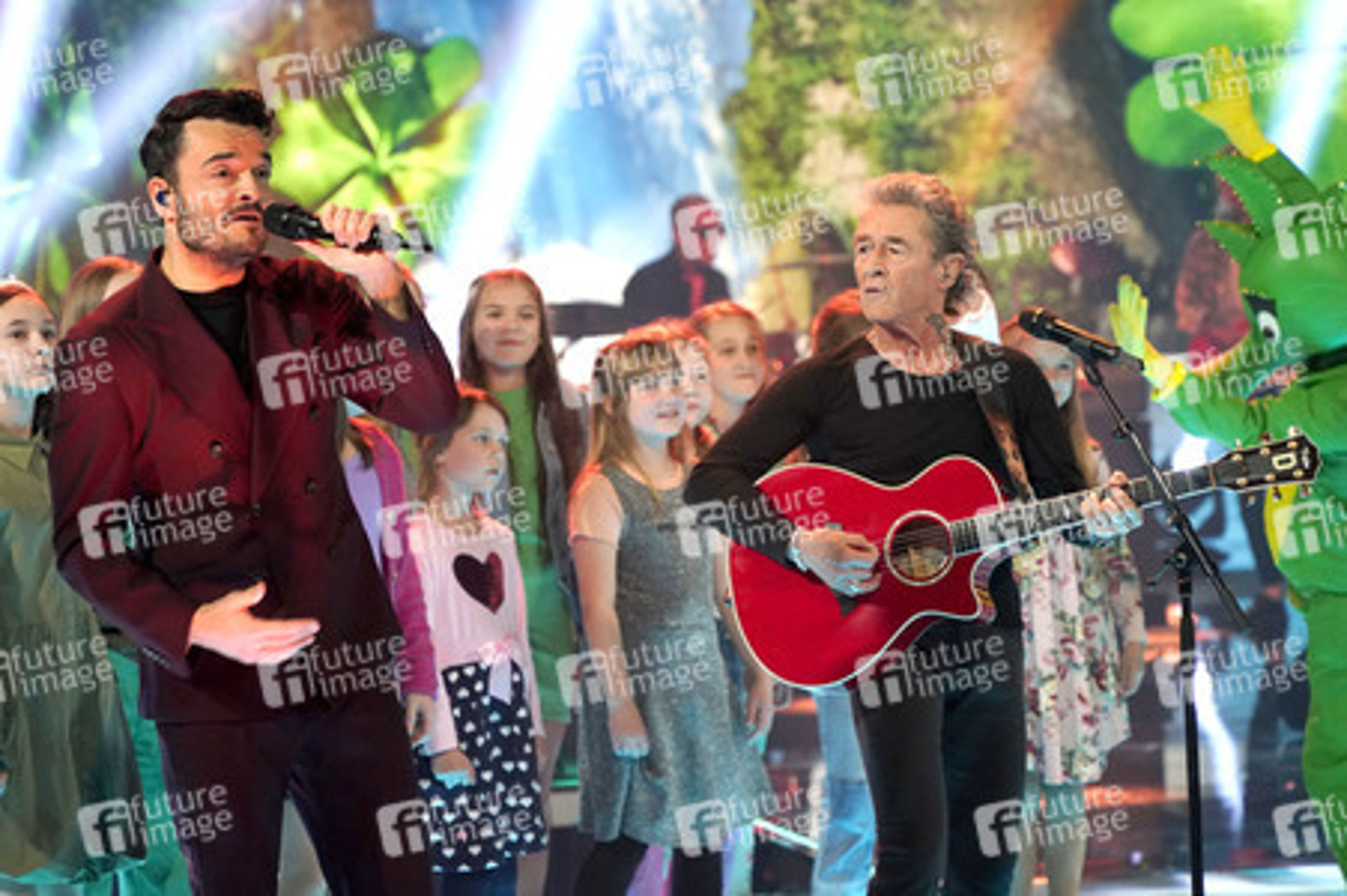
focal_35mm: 155
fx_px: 5795
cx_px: 674
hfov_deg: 13.3
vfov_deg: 8.8
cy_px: 448
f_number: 5.6
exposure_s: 1/160
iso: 3200
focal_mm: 155
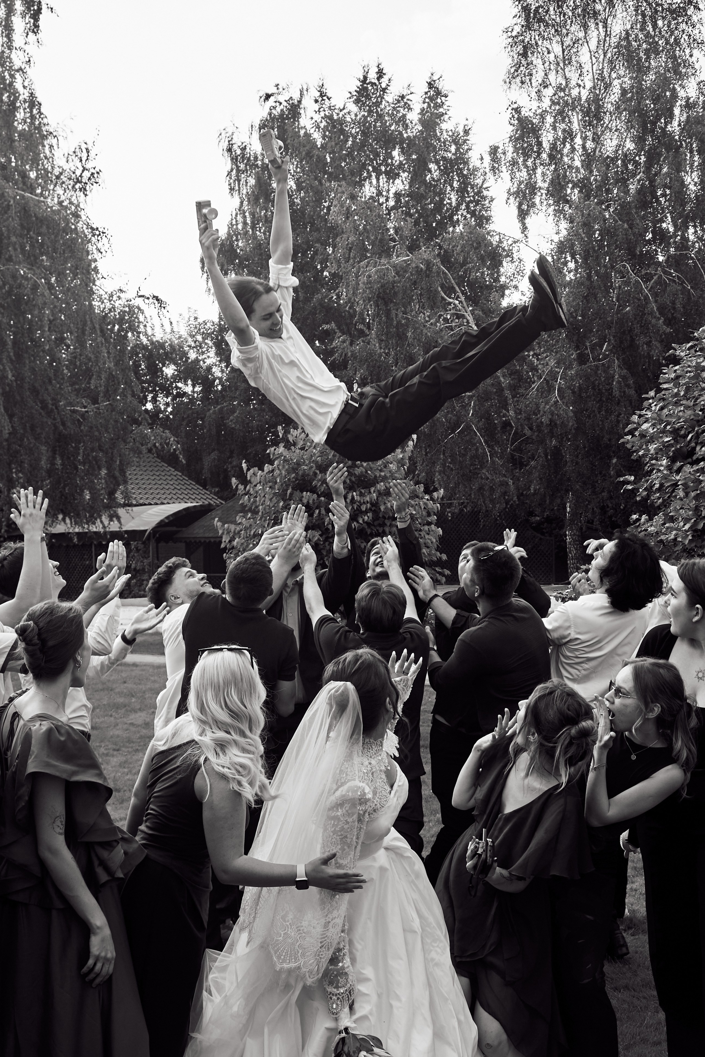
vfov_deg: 55.8
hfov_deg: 38.9
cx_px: 352
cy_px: 528
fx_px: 999
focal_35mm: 34
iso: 320
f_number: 6.3
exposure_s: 1/400
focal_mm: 34
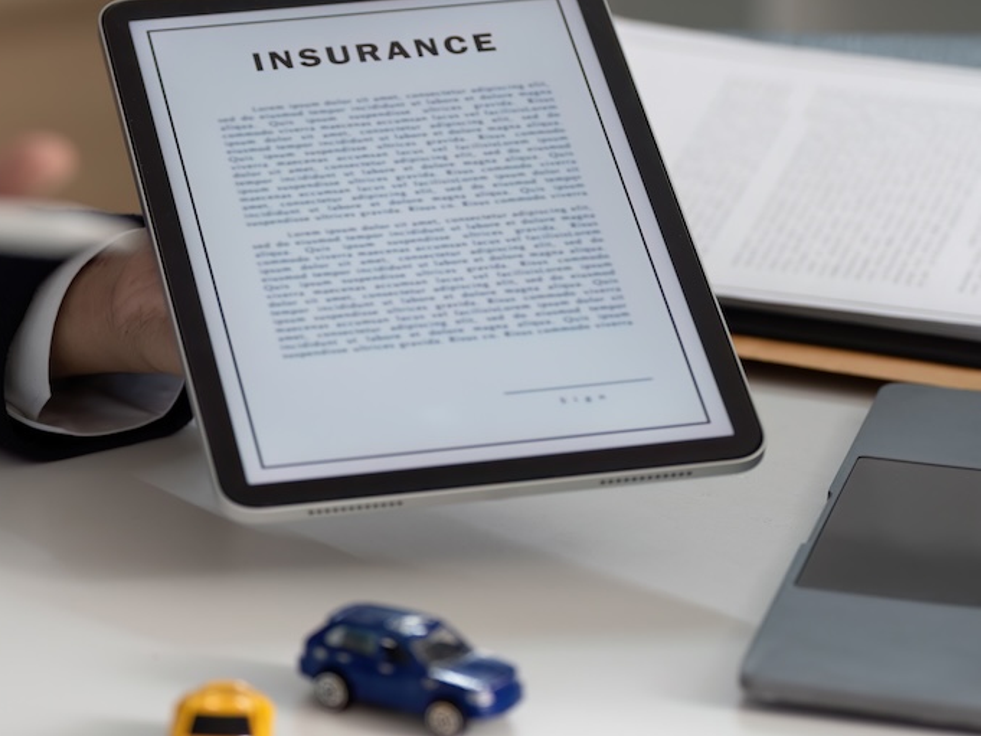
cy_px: 290
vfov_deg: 9.3
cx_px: 347
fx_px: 4507
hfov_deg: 12.4
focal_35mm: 159
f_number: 2.8
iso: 640
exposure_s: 1/200
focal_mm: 88
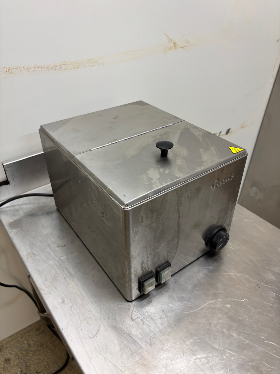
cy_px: 187
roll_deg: +1.4
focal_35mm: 26
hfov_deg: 53.1
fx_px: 280
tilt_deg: -35.5
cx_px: 140
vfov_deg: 67.3
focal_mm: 5.96
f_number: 1.6
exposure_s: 1/50
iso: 100
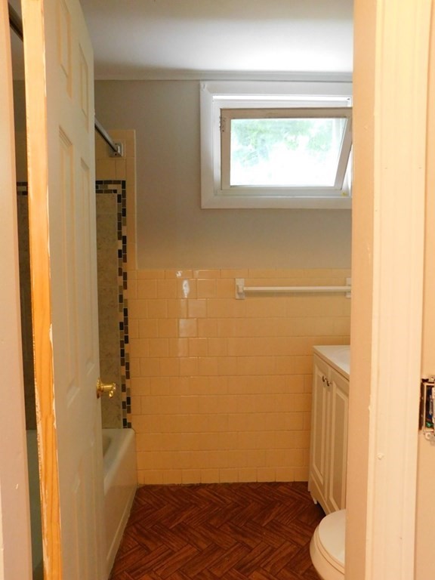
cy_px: 290
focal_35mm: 24
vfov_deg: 71.6
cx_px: 218
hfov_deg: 56.8
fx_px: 402
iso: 400
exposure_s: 1/25
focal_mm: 4.1
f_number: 3
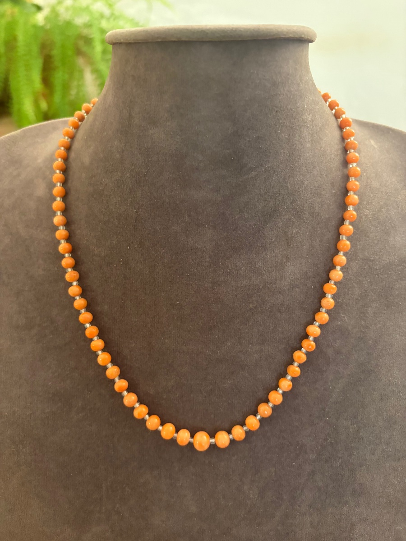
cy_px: 270
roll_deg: -1.4
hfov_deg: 53.1
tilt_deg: -29.5
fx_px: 407
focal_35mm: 26
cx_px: 203
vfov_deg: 67.3
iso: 500
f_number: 1.6
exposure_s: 1/33
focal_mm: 5.96
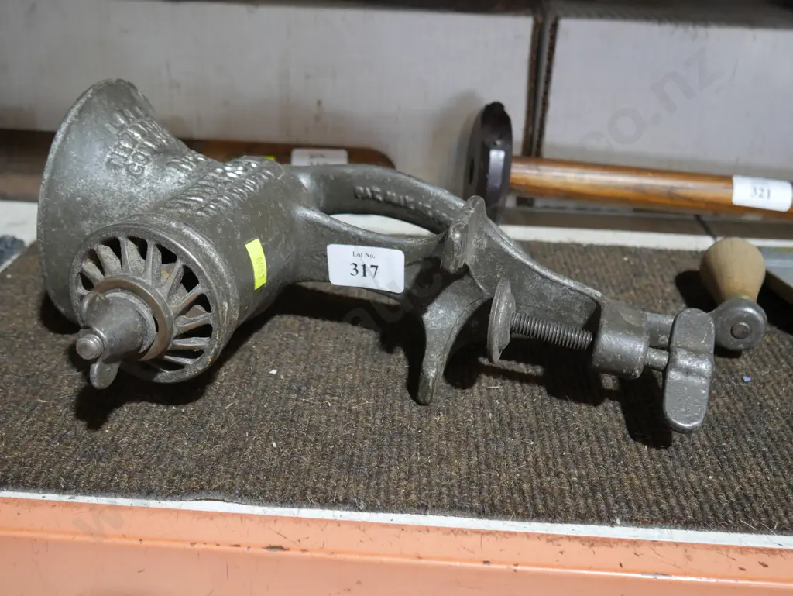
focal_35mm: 36
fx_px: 825
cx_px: 396
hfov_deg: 51.3
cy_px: 298
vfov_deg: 39.7
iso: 1000
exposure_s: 1/60
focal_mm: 18
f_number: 4
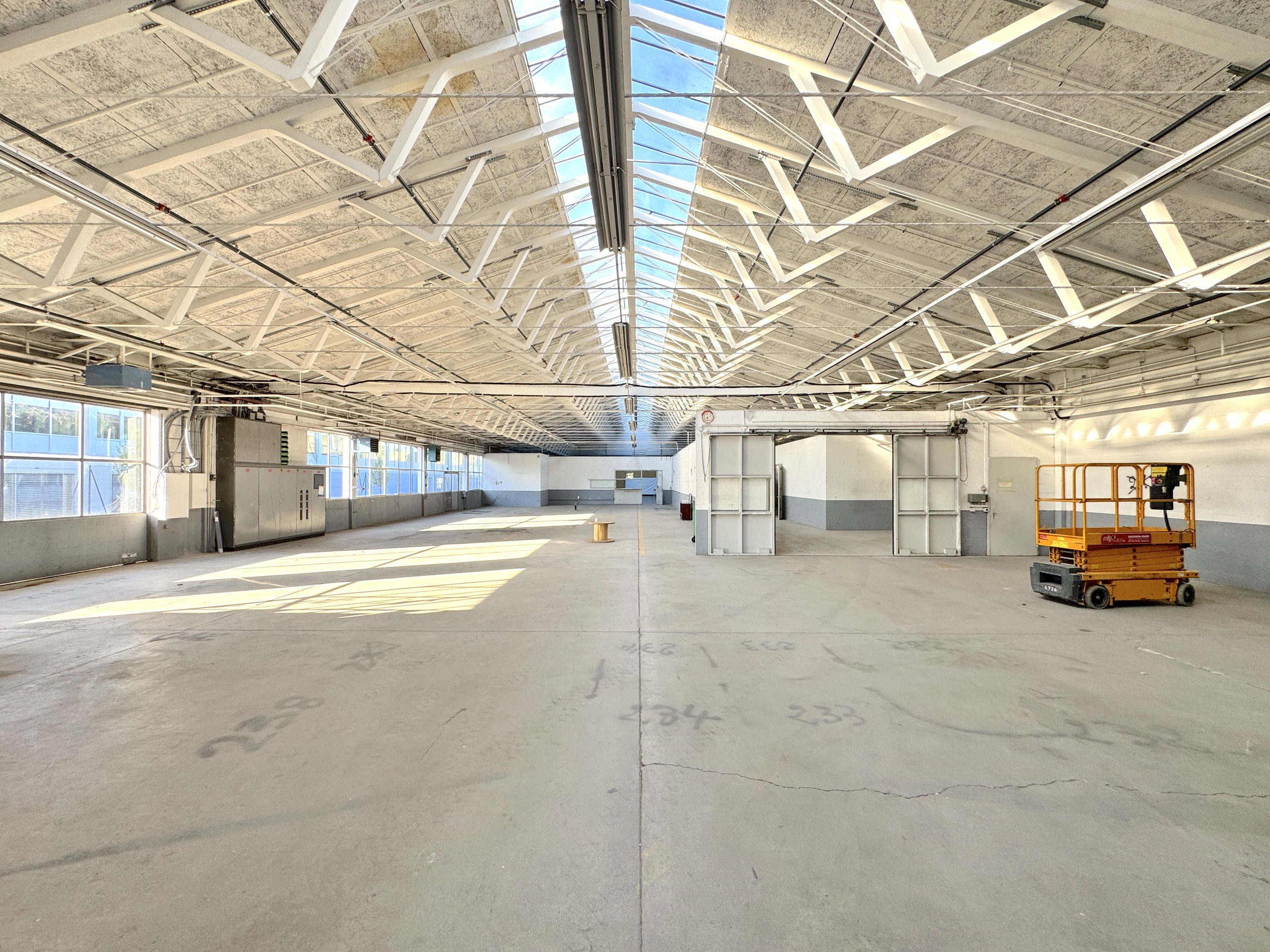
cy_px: 476
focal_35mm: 14
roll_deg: +0.1
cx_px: 635
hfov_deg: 102.1
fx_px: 514
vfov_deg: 85.7
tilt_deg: -0.2
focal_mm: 2.22
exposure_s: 1/125
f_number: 2.2
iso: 40
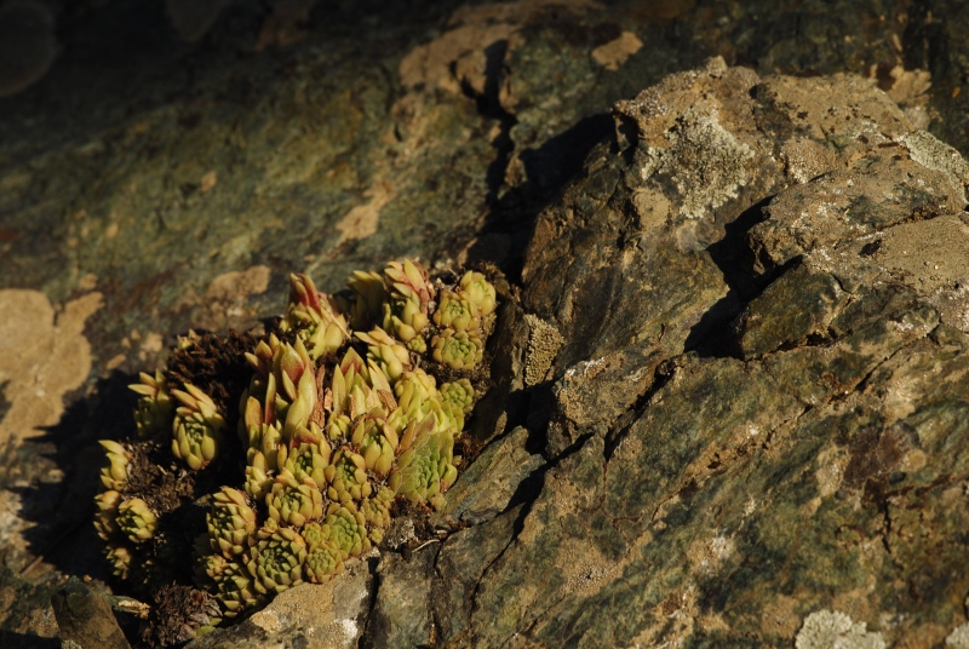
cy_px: 324
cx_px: 484
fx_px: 3437
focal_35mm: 128
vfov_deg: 10.8
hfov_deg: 16.0
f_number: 9
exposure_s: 1/200
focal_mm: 85
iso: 100
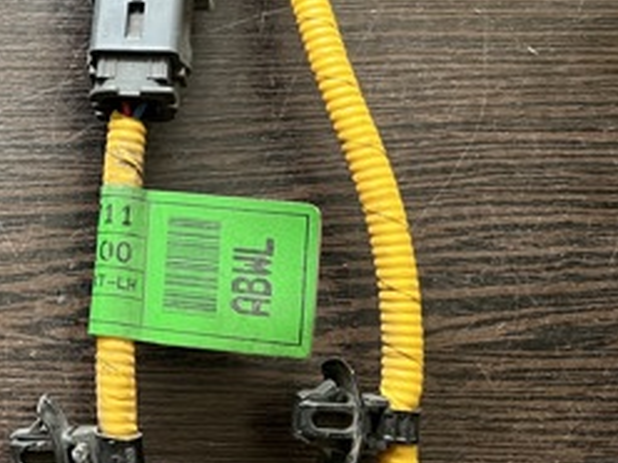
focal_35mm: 67
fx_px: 1196
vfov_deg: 21.7
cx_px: -132
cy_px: 101
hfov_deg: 25.8
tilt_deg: -73.5
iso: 250
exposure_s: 1/60
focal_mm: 5.7
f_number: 1.5
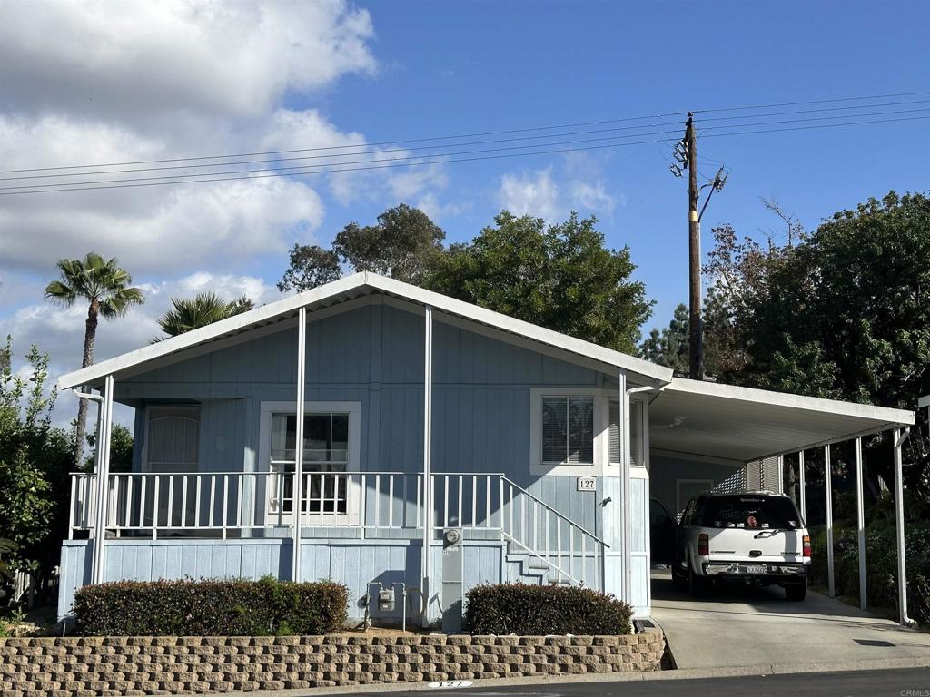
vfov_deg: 30.3
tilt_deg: +7.9
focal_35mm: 48
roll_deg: -0.9
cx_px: 465
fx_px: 1290
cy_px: 348
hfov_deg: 39.7
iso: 64
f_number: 1.78
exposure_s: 1/4566
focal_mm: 6.86
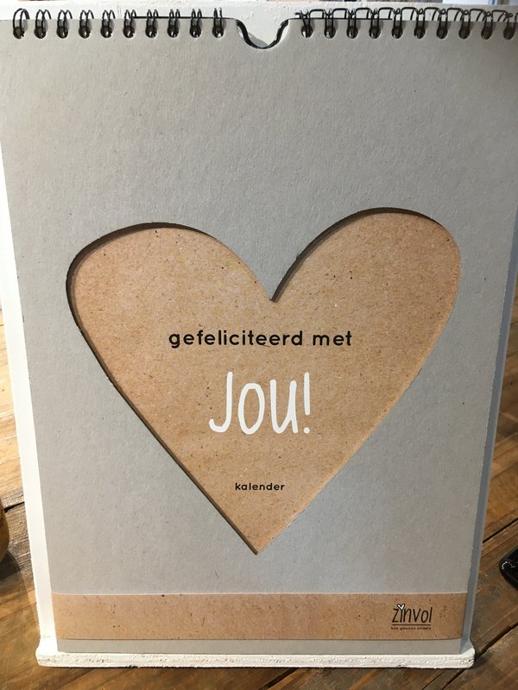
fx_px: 579
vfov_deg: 61.7
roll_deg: -0.6
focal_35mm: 29
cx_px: 259
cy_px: 345
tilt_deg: -31.9
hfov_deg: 48.2
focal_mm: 4.15
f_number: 2.2
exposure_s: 1/33
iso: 100
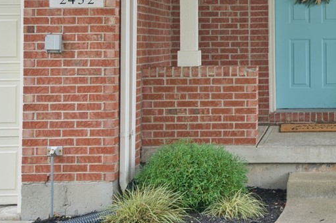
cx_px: 315
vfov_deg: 18.6
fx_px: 671
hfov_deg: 26.9
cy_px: 26
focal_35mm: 72
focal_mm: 34
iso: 100
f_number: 10
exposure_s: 1/10
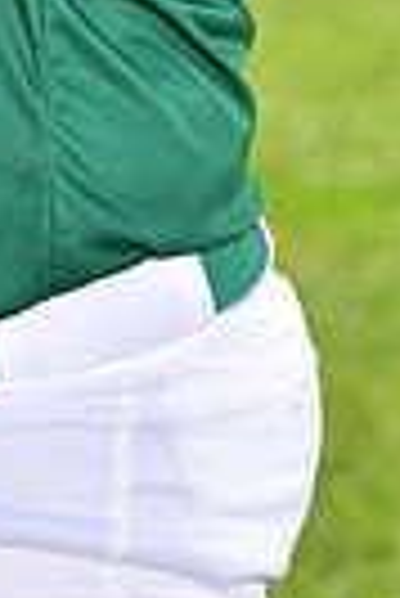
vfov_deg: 3.6
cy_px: -409
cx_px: -52
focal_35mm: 566
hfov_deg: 2.4
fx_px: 9408
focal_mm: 130
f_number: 5.6
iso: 100
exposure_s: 1/250
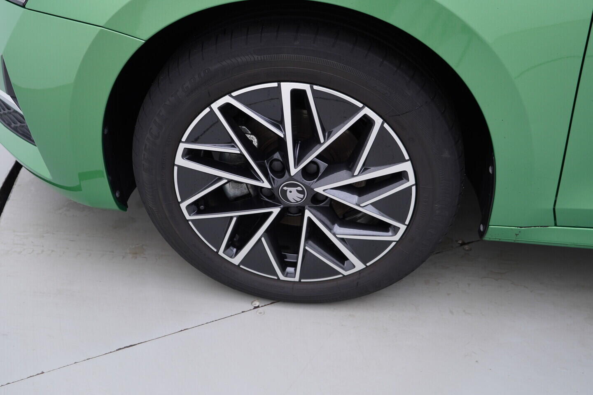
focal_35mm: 36
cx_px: 296
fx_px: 593
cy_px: 198
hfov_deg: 53.1
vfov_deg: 36.9
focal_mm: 24
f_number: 3.2
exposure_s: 1/50
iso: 125
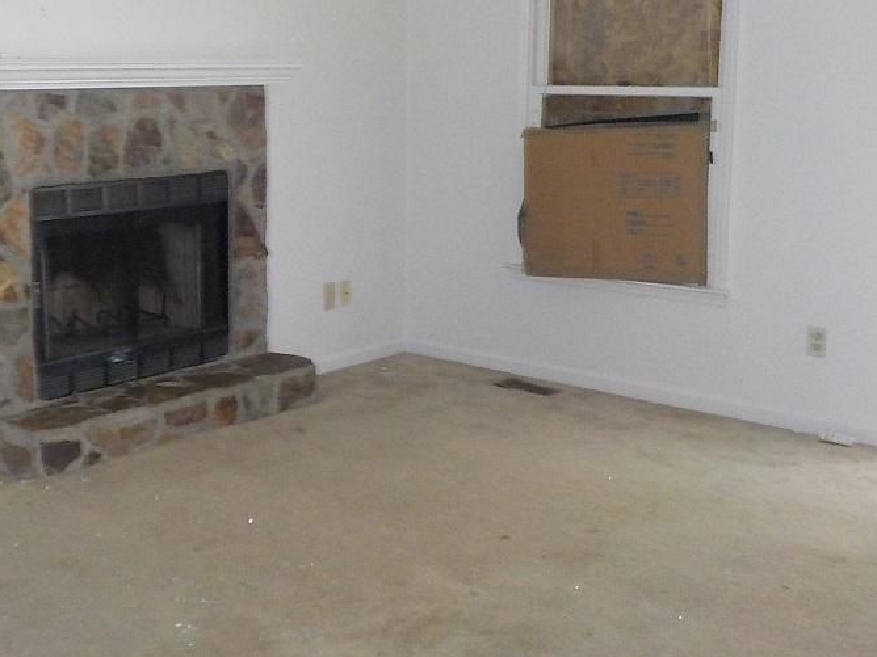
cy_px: 250
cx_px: 280
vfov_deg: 31.4
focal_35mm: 46
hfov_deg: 40.6
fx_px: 1165
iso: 450
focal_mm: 4.1
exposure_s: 1/15
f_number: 3.3
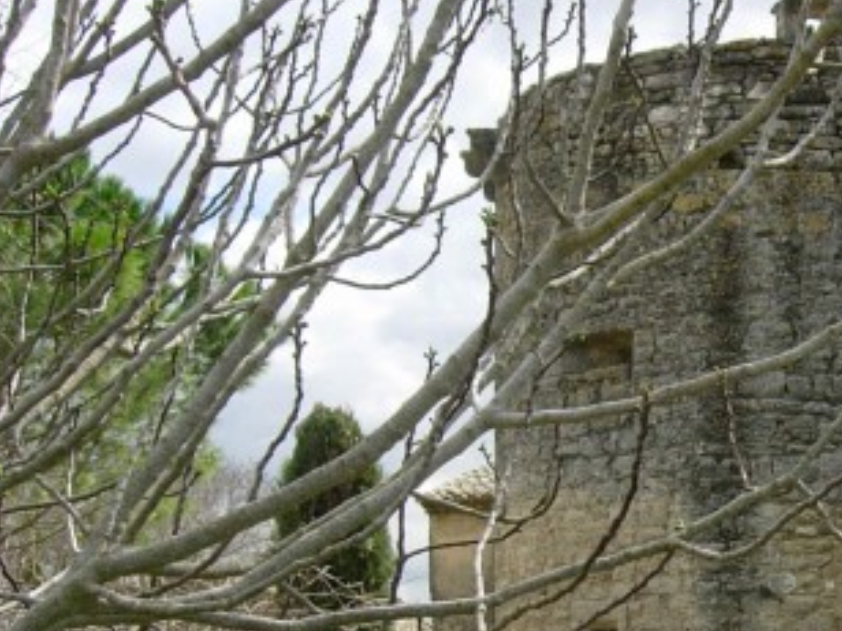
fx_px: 1922
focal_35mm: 79
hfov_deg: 23.9
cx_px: 796
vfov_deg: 18.2
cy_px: 620
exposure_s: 1/966
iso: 64
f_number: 2.8
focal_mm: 7.8
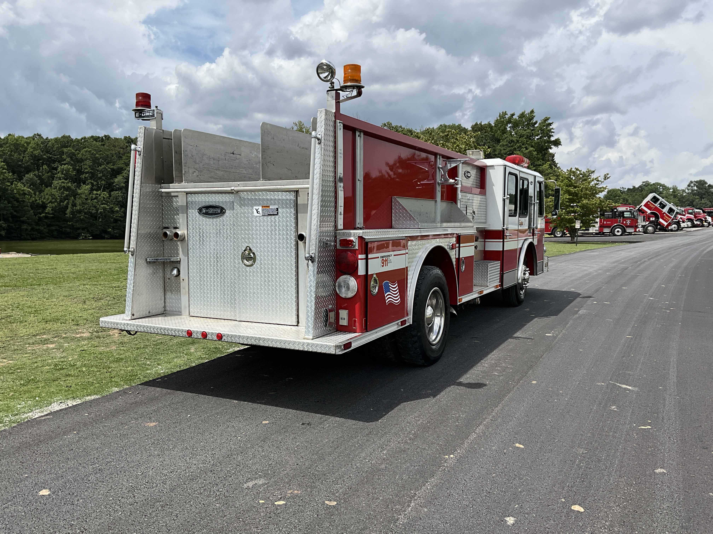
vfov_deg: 48.2
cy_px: 267
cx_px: 356
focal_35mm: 29
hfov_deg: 61.7
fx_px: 597
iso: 25
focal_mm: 3
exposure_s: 1/2427
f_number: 1.8
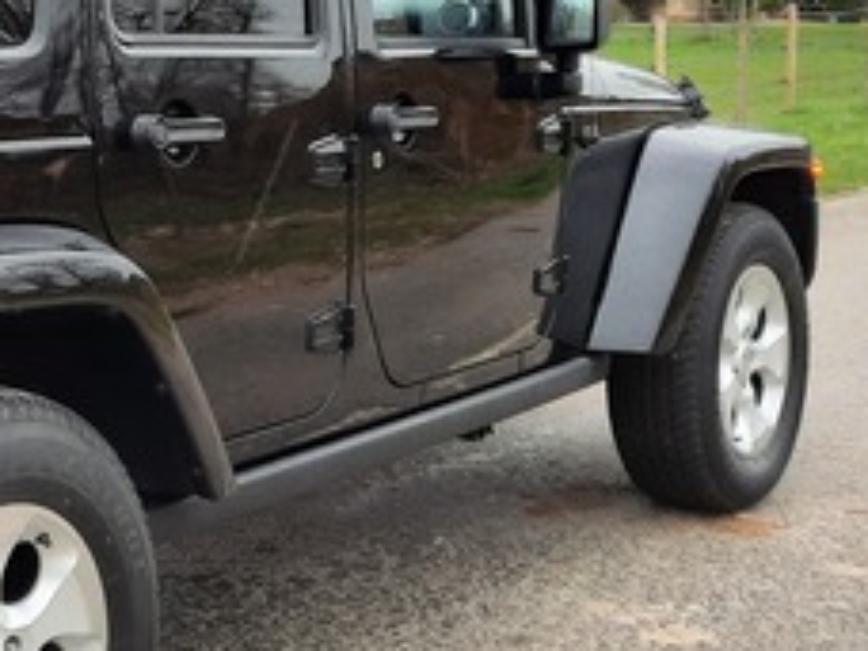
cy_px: 173
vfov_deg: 20.9
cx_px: -126
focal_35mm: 70
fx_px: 1755
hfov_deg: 25.4
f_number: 2
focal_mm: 4.6
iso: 32
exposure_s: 1/133
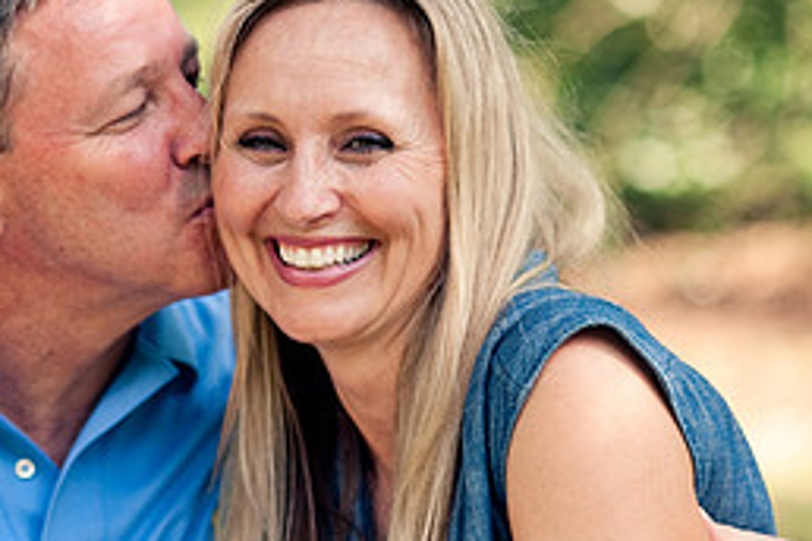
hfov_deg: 10.8
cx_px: 293
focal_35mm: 191
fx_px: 4308
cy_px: 362
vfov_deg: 7.2
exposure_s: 1/640
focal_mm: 85
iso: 200
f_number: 2.5
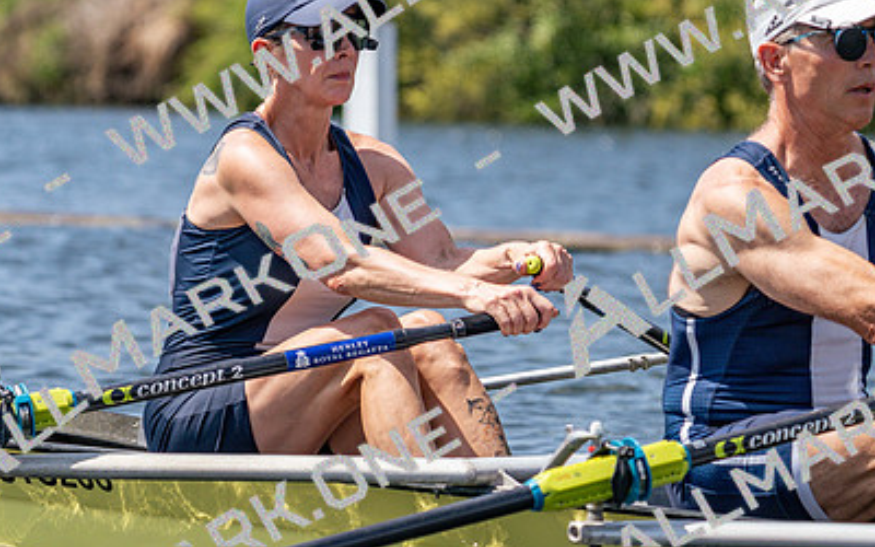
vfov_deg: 4.4
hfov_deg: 7.1
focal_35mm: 296
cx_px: 376
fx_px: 7059
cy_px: 172
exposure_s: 1/2000
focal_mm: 200
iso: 250
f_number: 5.6
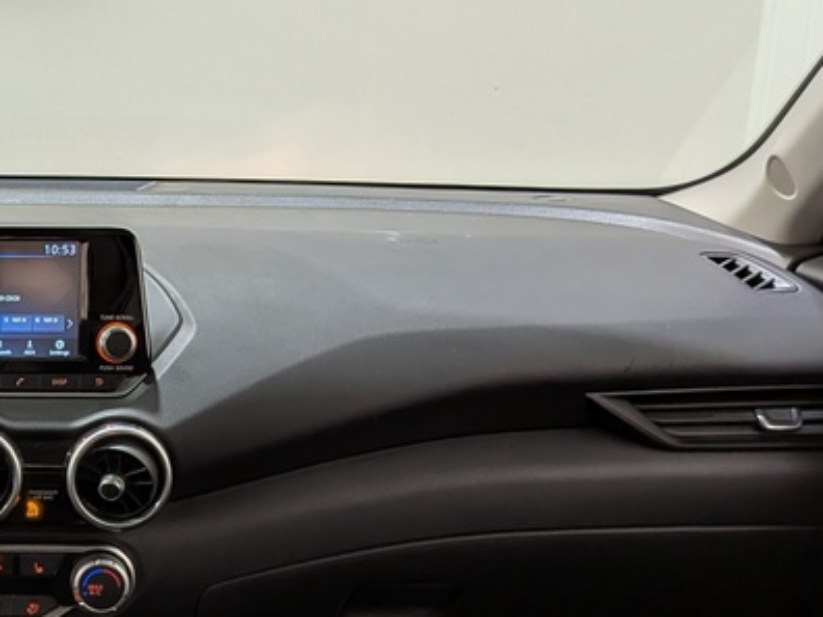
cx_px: -31
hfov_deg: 28.9
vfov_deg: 23.4
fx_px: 1474
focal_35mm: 62
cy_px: 453
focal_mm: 4.53
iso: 32
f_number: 1.7
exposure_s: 1/120
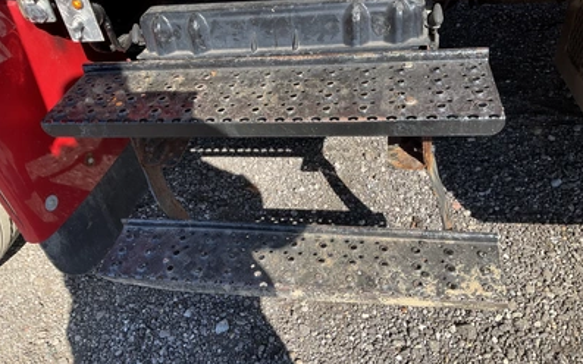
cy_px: 150
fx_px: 492
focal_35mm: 31
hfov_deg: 61.2
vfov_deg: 40.4
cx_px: 292
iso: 25
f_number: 1.8
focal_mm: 3
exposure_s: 1/519
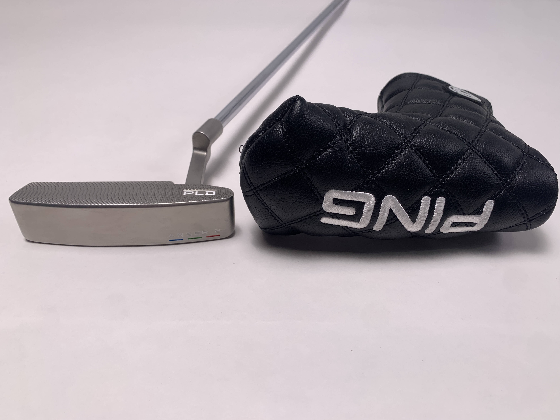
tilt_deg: -38.5
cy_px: 210
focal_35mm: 26
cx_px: 280
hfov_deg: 67.3
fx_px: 421
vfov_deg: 53.1
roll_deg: -3.0
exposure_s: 1/356
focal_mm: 4.25
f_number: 1.8
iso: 25
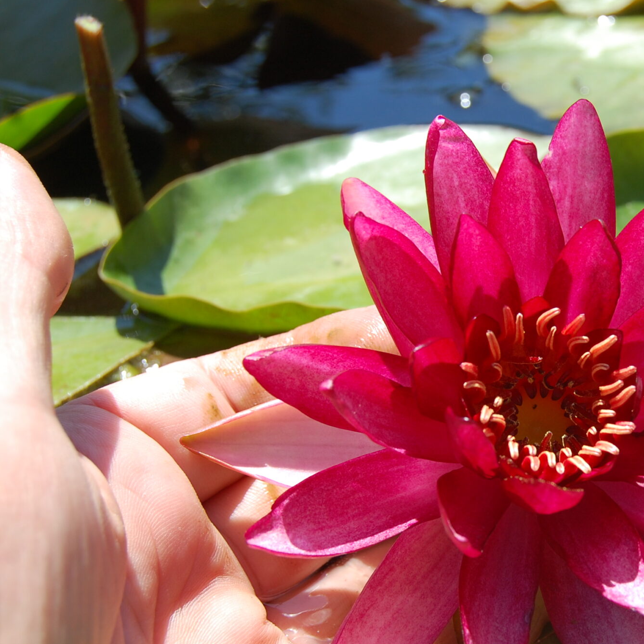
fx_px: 1747
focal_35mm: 83
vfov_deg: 20.8
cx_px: 593
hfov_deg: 20.4
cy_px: 402
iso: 200
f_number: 8
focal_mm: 34
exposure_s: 1/250
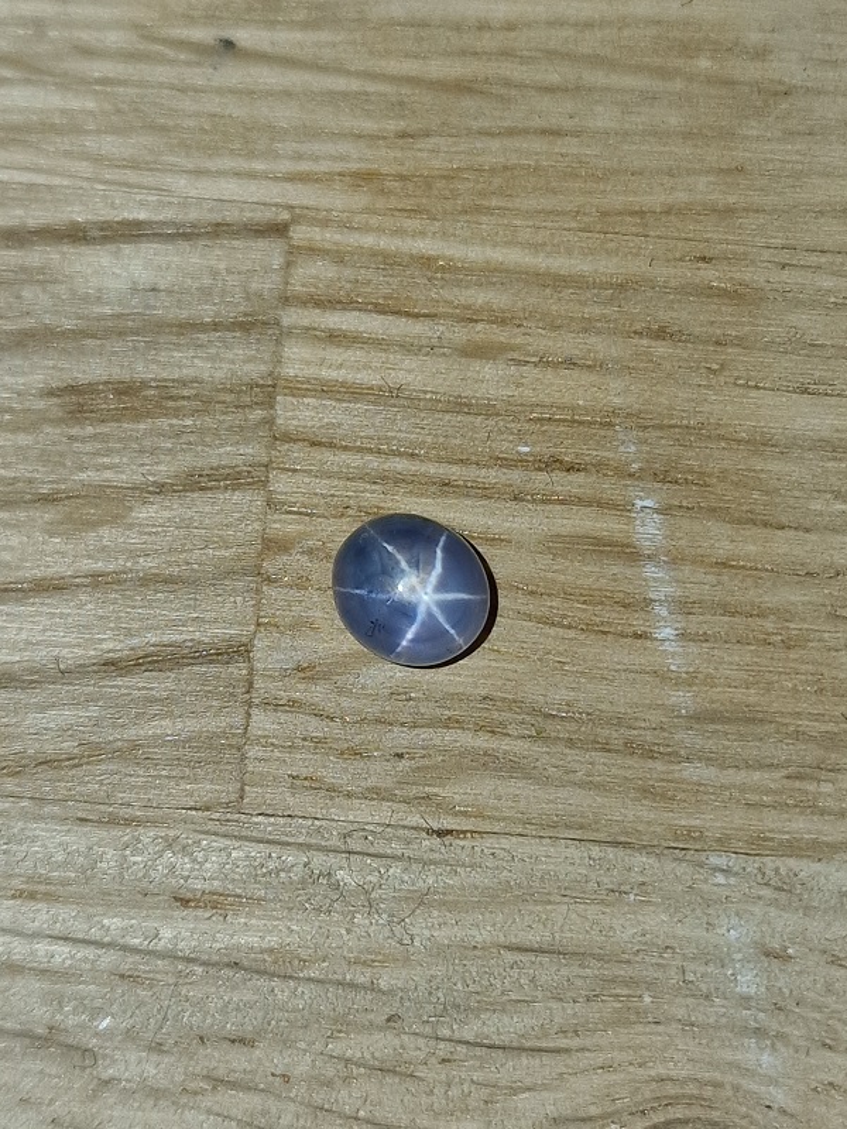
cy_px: 564
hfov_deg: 58.9
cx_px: 424
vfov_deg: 73.9
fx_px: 750
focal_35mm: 23
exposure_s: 1/100
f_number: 1.8
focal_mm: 6.4
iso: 50
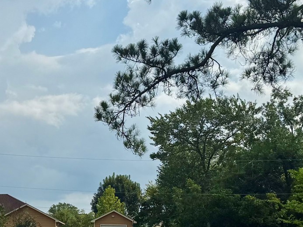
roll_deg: -1.3
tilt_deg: +2.2
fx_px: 621
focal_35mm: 71
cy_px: 212
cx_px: 70
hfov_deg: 27.0
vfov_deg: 20.2
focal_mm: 6.76
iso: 80
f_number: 1.78
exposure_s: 1/14286
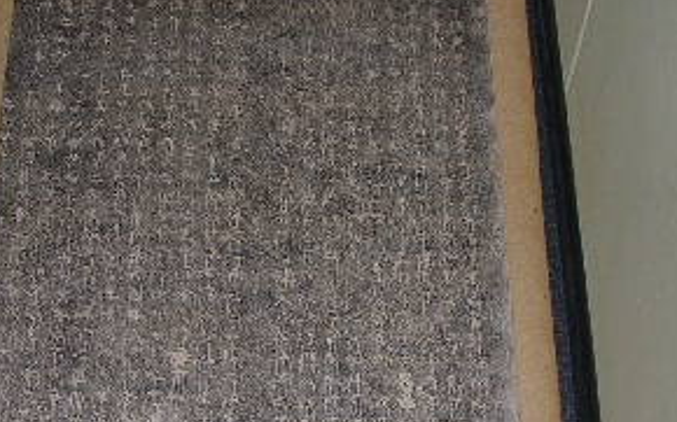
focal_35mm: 82
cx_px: 357
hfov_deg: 25.2
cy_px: 280
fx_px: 1512
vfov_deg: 15.9
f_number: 2.8
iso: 50
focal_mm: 5.8
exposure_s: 1/60.1
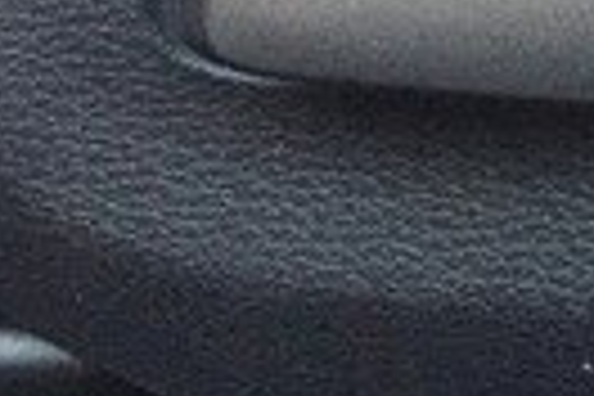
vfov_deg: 8.8
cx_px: 1143
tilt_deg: -28.6
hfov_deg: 12.2
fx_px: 2491
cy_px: -218
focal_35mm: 151
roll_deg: +2.9
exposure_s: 1/17
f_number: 2.2
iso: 250
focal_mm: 4.15
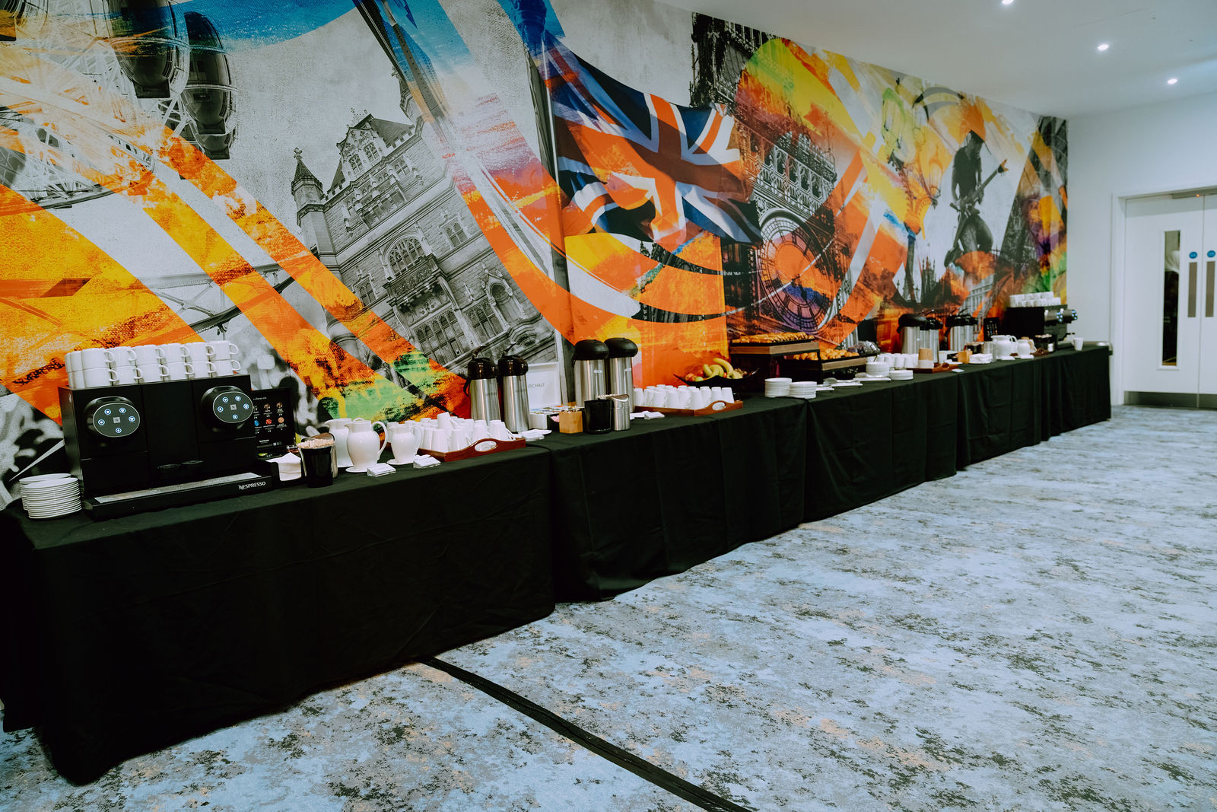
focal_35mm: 24
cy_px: 406
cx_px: 608
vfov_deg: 53.1
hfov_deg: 73.7
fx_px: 811
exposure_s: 1/250
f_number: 2.8
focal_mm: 24
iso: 3200
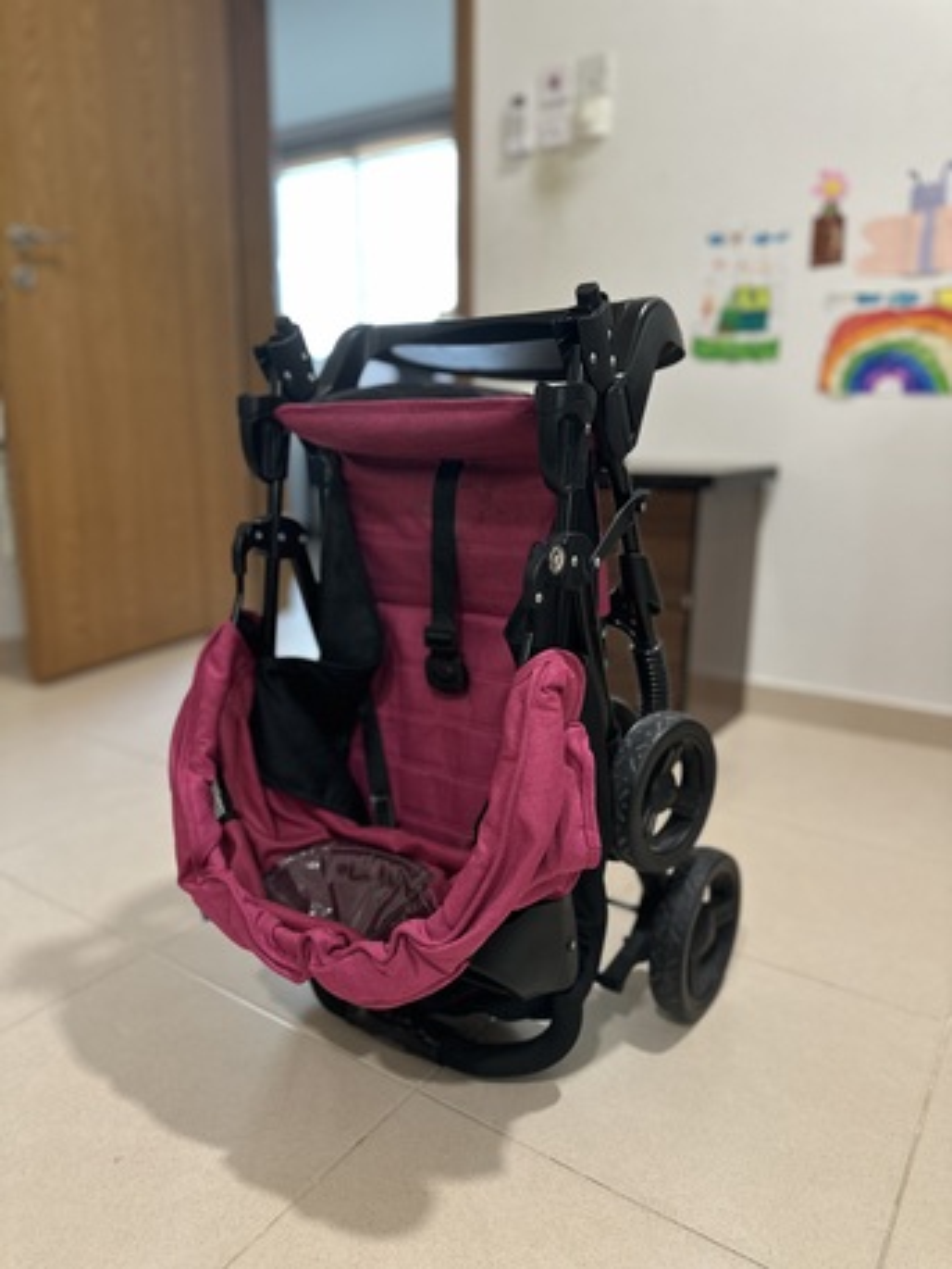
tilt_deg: -13.6
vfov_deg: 71.6
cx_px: 476
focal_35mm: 24
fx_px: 880
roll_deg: -1.6
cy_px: 634
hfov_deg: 56.8
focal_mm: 6.86
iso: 500
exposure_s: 1/50
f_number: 1.78
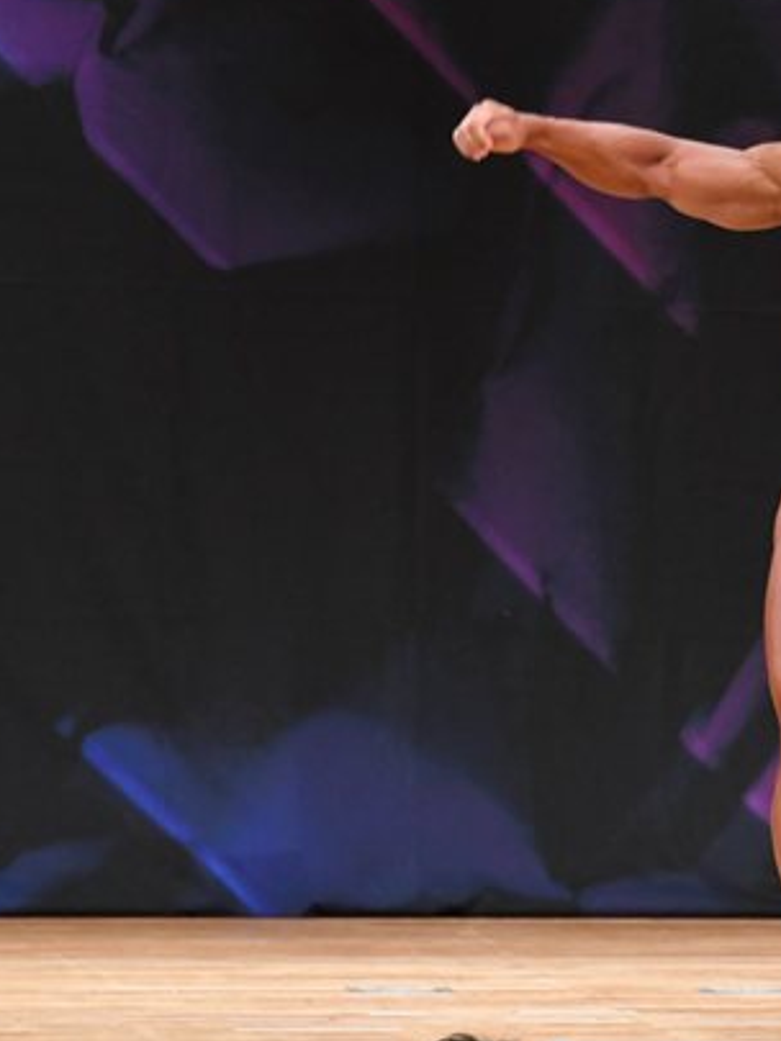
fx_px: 14101
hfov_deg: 3.2
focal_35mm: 469
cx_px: 954
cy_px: 501
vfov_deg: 4.2
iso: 3200
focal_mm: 170
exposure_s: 1/400
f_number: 5.6
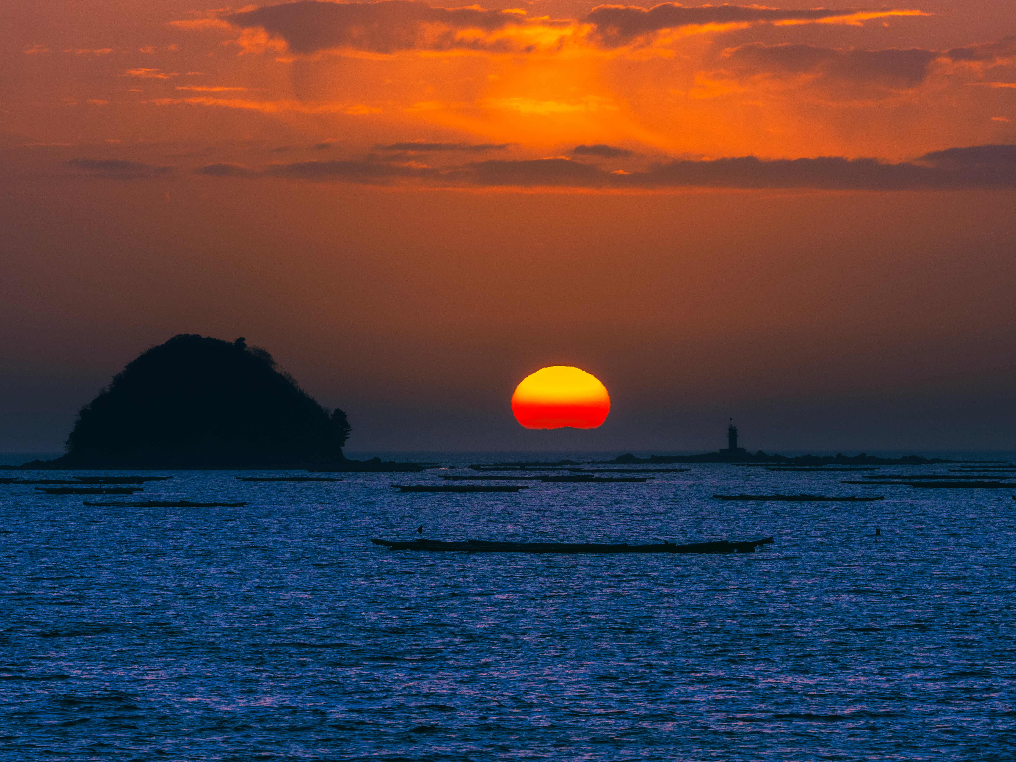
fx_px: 9950
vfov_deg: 4.4
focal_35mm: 339
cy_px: 381
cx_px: 508
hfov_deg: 5.8
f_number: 8
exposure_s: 1/250
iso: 200
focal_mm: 169
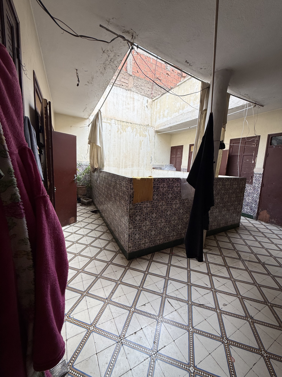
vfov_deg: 102.1
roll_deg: -3.5
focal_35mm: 14
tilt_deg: -8.8
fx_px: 152
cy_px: 188
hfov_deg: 85.7
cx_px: 141
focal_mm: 2.22
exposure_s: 1/351
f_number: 2.2
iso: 50
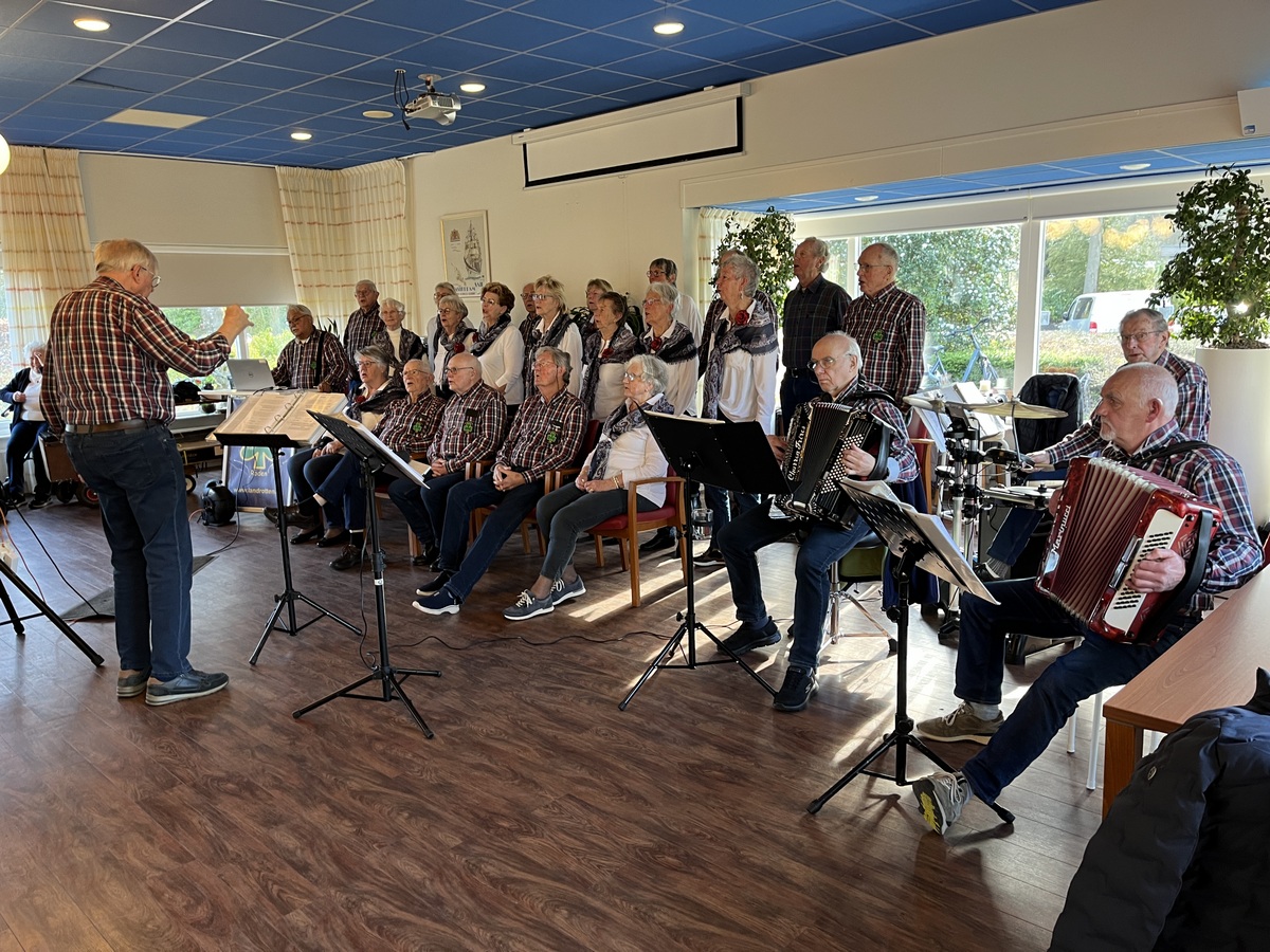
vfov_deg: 53.1
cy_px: 476
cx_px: 635
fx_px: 954
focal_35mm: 26
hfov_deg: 67.3
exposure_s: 1/50
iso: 100
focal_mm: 5.1
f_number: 1.6
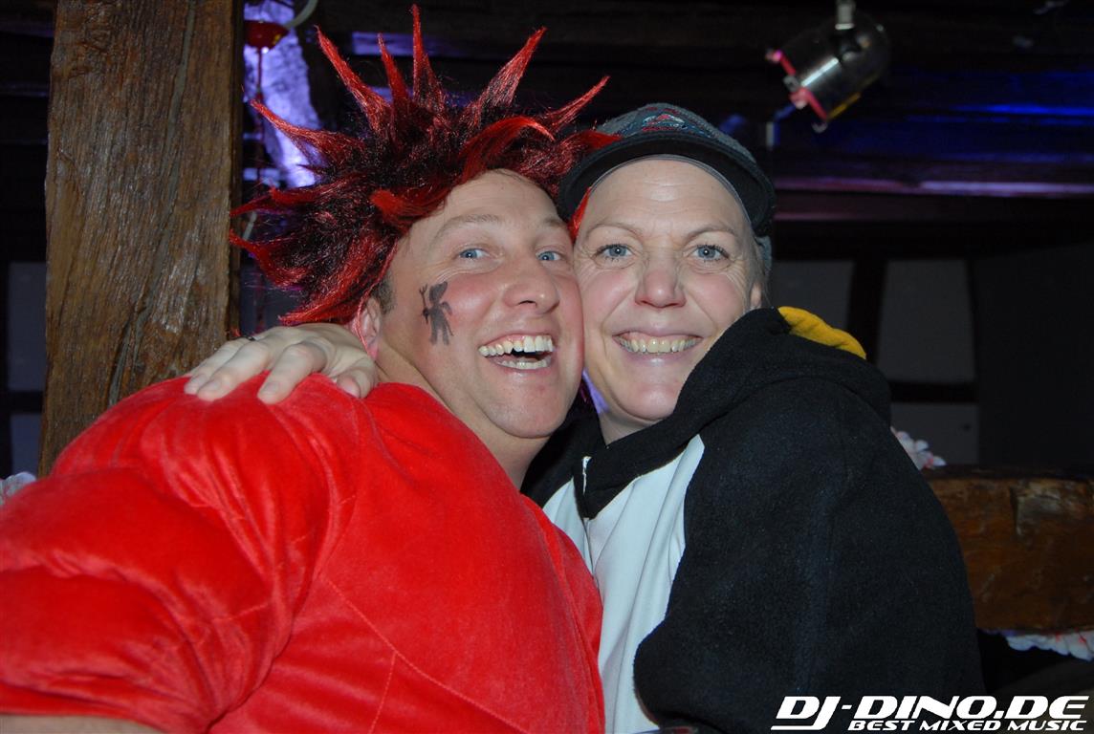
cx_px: 547
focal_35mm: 48
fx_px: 1462
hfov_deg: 41.0
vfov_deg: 28.2
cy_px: 367
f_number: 5.6
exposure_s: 1/50
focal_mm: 32
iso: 400
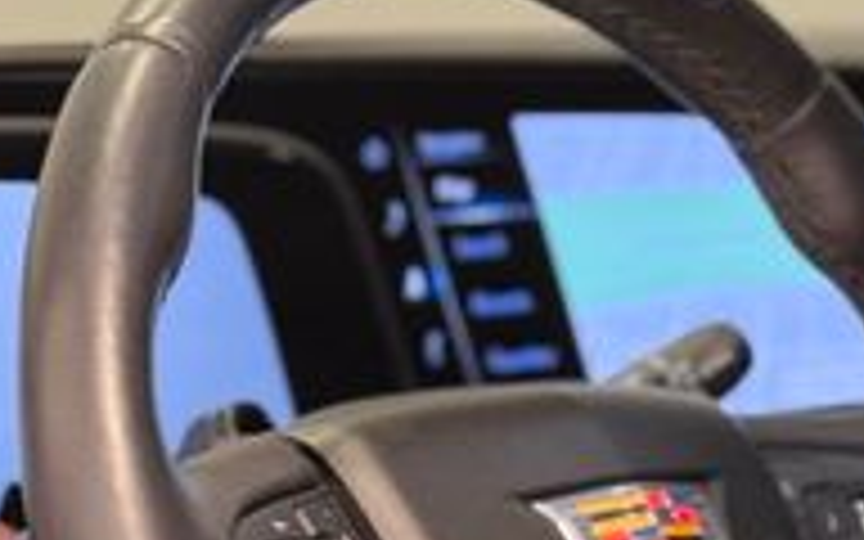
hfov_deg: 12.3
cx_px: 576
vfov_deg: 7.7
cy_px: 518
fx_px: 4003
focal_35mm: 170
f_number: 1.78
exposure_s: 1/60
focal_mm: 6.76
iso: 125
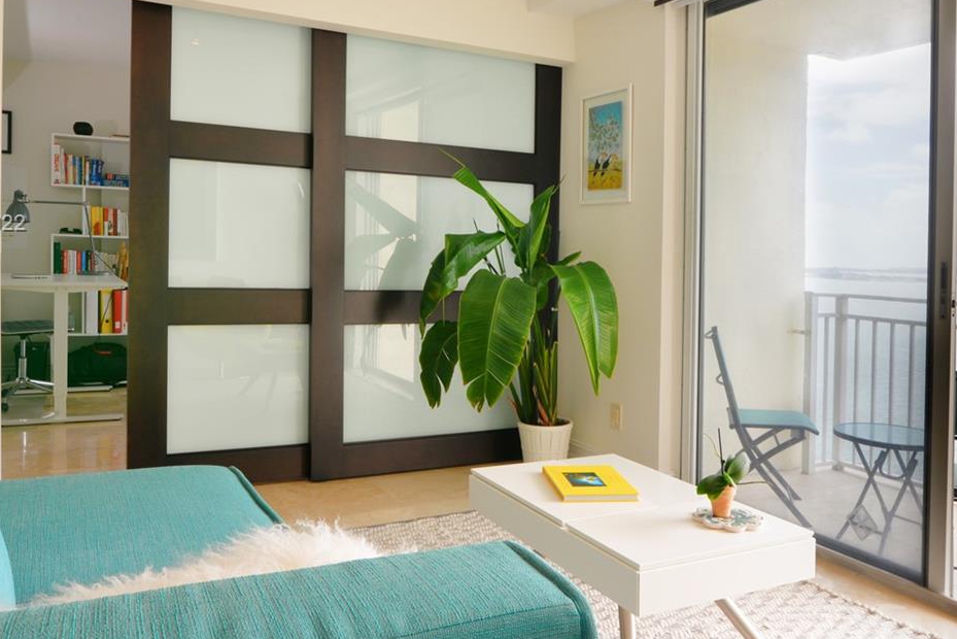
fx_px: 824
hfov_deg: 60.2
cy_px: 225
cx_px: 520
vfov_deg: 41.9
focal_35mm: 31
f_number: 22
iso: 100
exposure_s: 1/50
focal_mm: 18
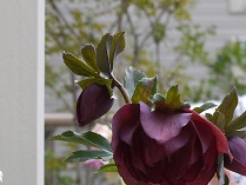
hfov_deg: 17.8
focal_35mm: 107
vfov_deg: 13.6
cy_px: 201
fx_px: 761
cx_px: -14
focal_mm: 20
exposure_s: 1/100
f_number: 5
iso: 100
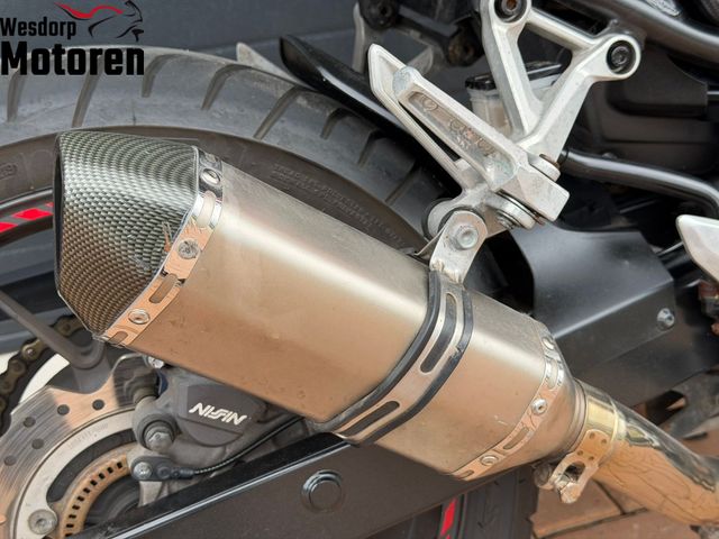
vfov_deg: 30.3
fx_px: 997
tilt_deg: -24.8
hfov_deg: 39.7
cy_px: 270
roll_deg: +5.7
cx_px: 360
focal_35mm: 48
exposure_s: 1/1070
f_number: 1.78
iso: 64
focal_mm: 6.76
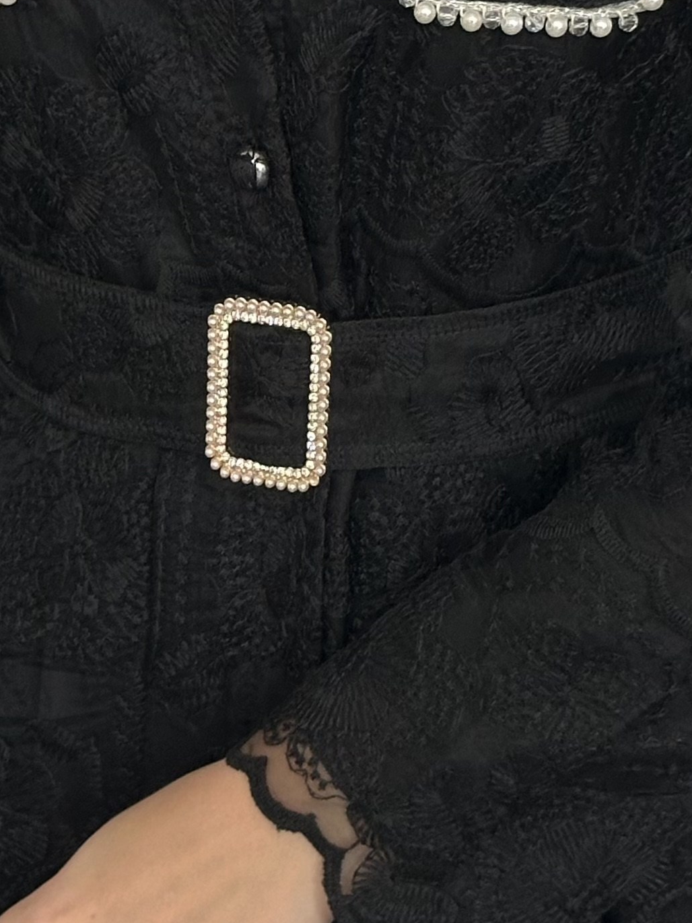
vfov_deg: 15.0
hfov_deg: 11.3
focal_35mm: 131
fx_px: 3492
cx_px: 362
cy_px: 282
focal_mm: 6.86
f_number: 1.78
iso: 320
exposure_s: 1/40
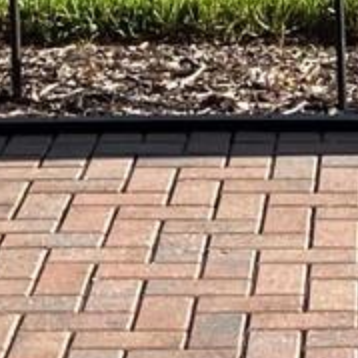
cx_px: 584
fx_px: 2586
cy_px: -666
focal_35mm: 221
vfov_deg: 7.2
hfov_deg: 7.7
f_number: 1.8
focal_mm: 3.99
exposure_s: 1/623
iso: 32
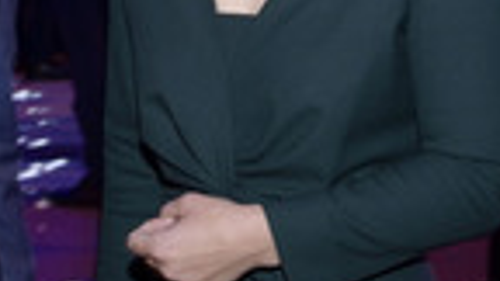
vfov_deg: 11.4
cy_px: -38
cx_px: 241
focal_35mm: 105
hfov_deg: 20.4
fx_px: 1392
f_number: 5.6
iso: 1600
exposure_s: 1/30
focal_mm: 32
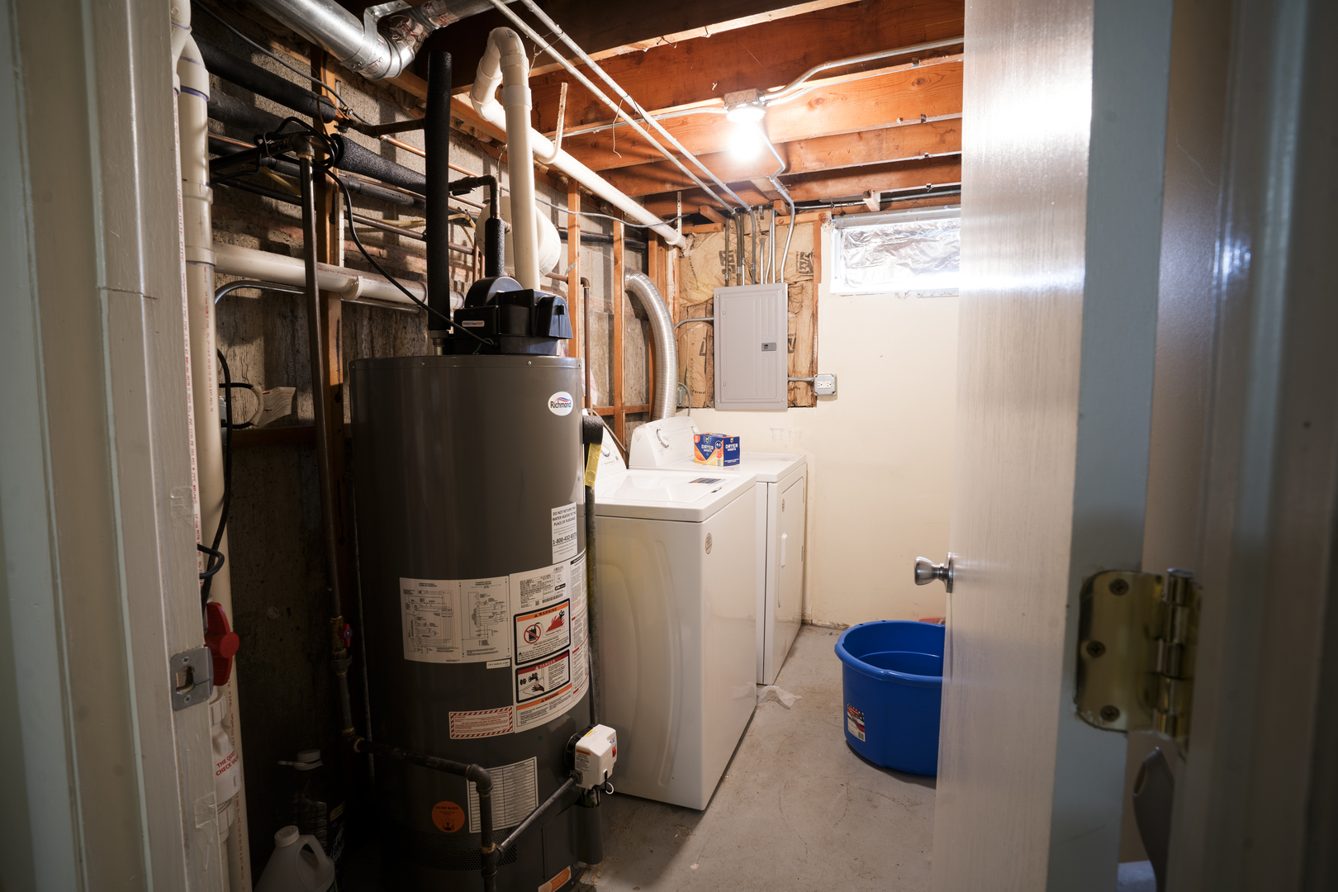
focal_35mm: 17
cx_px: 669
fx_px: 632
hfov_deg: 93.3
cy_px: 446
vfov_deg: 70.4
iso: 100
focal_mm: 17
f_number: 9
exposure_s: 4
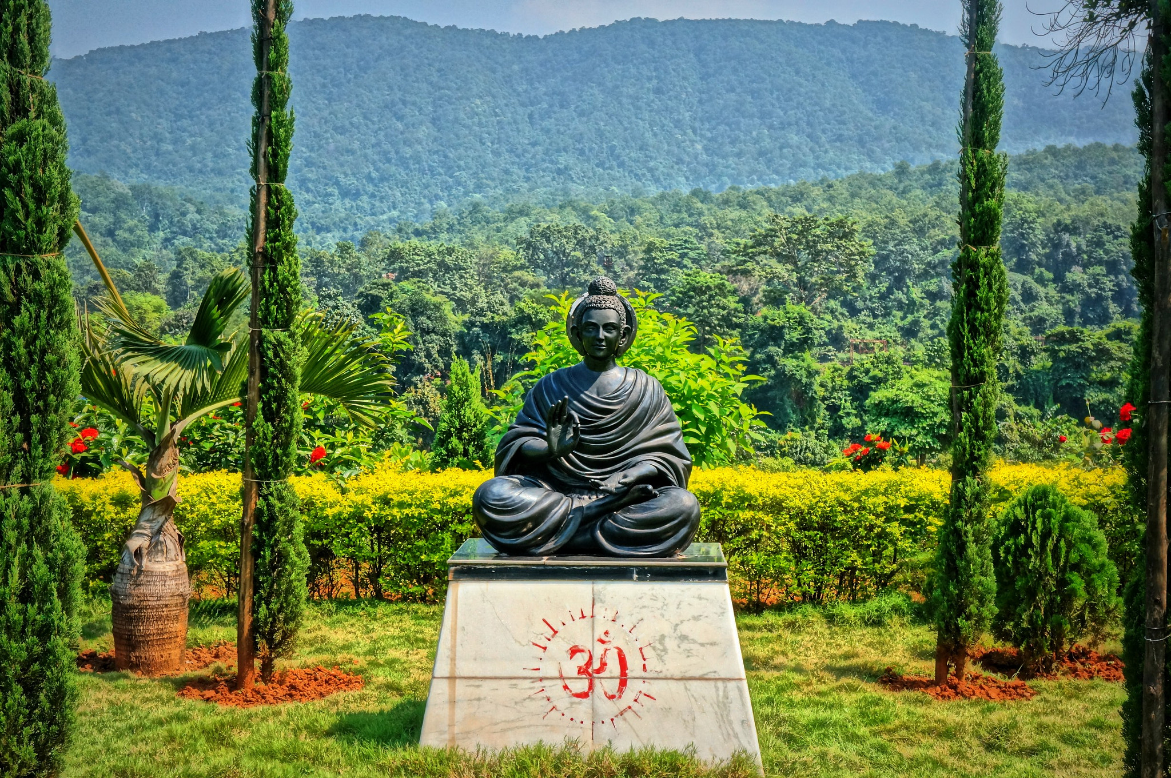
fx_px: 1413
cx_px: 586
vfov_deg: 30.8
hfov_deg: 45.0
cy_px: 389
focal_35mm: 44
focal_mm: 29
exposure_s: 1/1250
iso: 800
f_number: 9
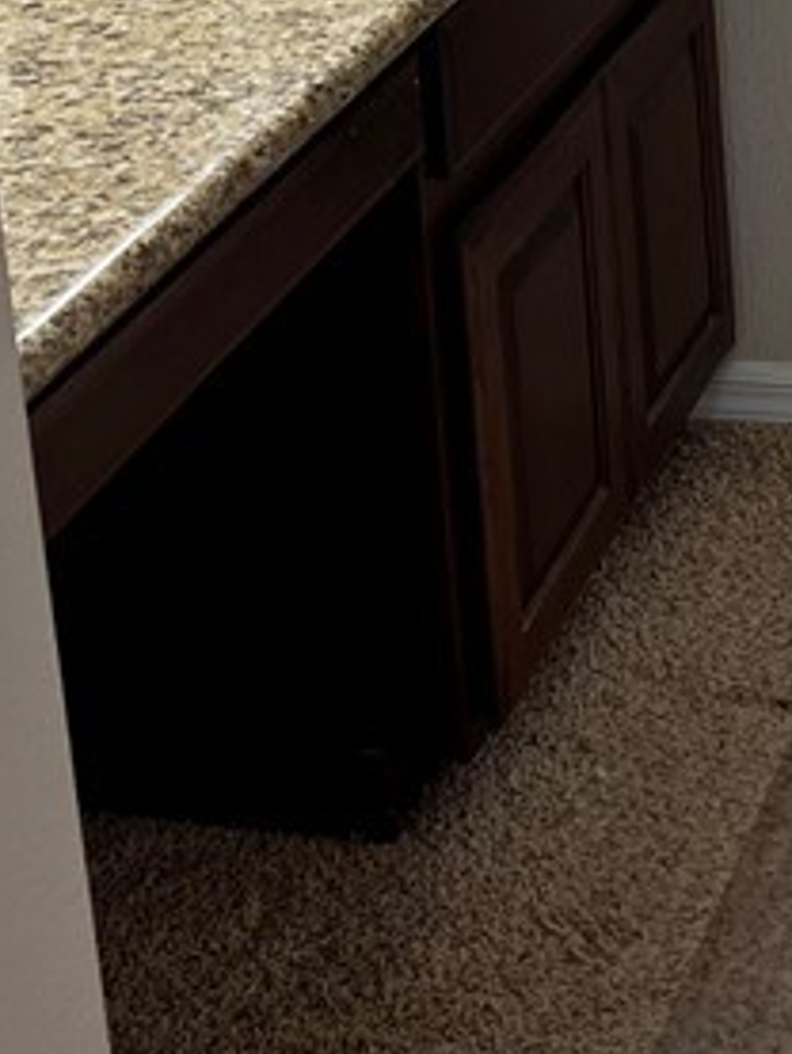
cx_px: 773
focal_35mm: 96
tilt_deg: -15.7
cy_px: -160
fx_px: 2926
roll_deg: +3.2
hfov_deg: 15.2
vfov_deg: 19.4
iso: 64
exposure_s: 1/60
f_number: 1.5
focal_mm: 5.7
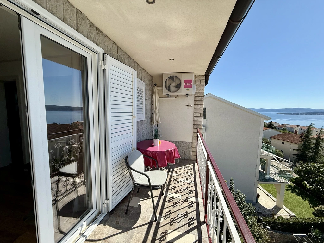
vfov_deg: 85.7
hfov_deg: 102.1
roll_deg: -0.7
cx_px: 162
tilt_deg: -4.9
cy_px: 122
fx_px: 131
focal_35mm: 14
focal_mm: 2.22
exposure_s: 1/1901
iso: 50
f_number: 2.2
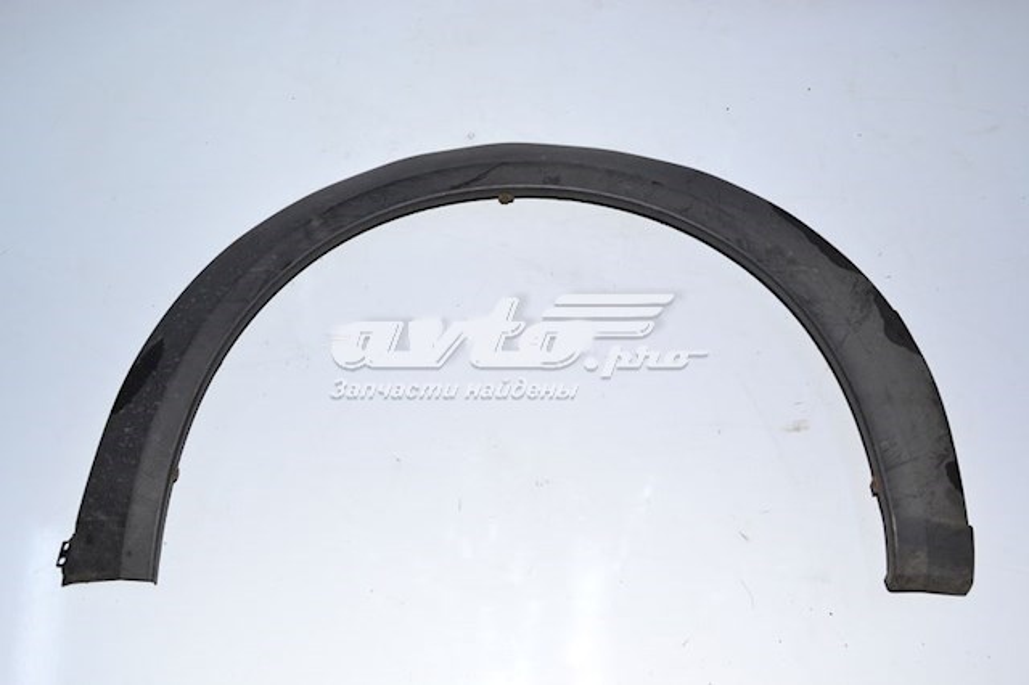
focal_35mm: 36
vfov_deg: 36.8
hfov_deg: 53.2
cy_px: 342
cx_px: 514
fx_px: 1028
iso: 400
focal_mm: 24
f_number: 7.1
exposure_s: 1/40
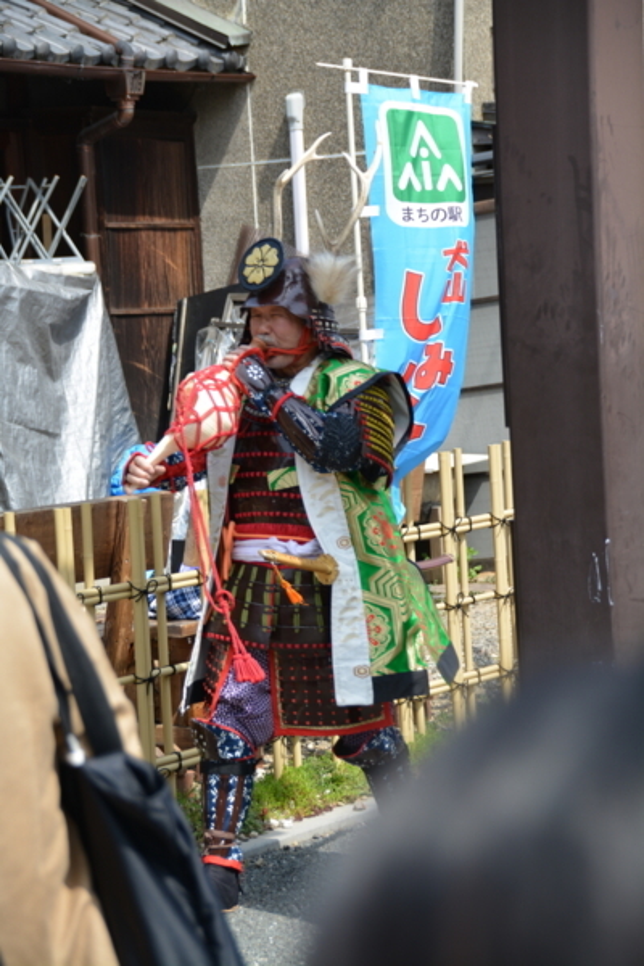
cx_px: 322
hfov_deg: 12.2
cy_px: 483
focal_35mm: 112
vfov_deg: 18.2
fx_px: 3019
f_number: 5.3
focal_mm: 75
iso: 100
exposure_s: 1/250
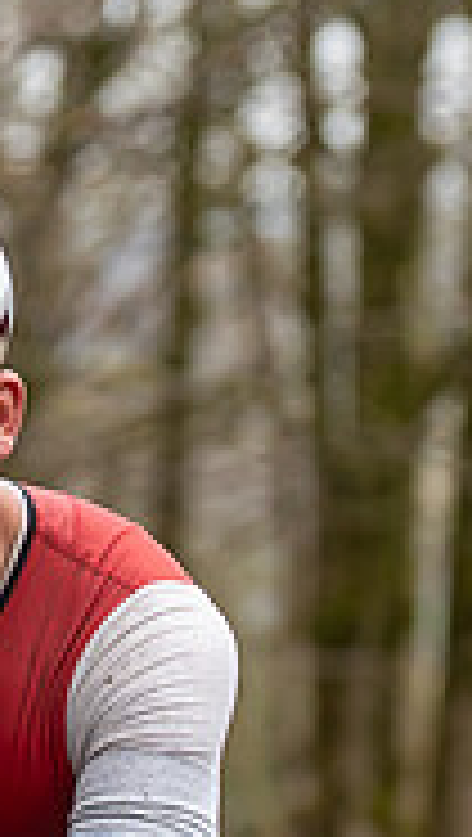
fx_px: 14090
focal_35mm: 635
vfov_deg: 3.4
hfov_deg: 1.9
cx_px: 233
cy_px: 653
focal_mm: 102
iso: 640
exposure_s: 1/1000
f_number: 3.5
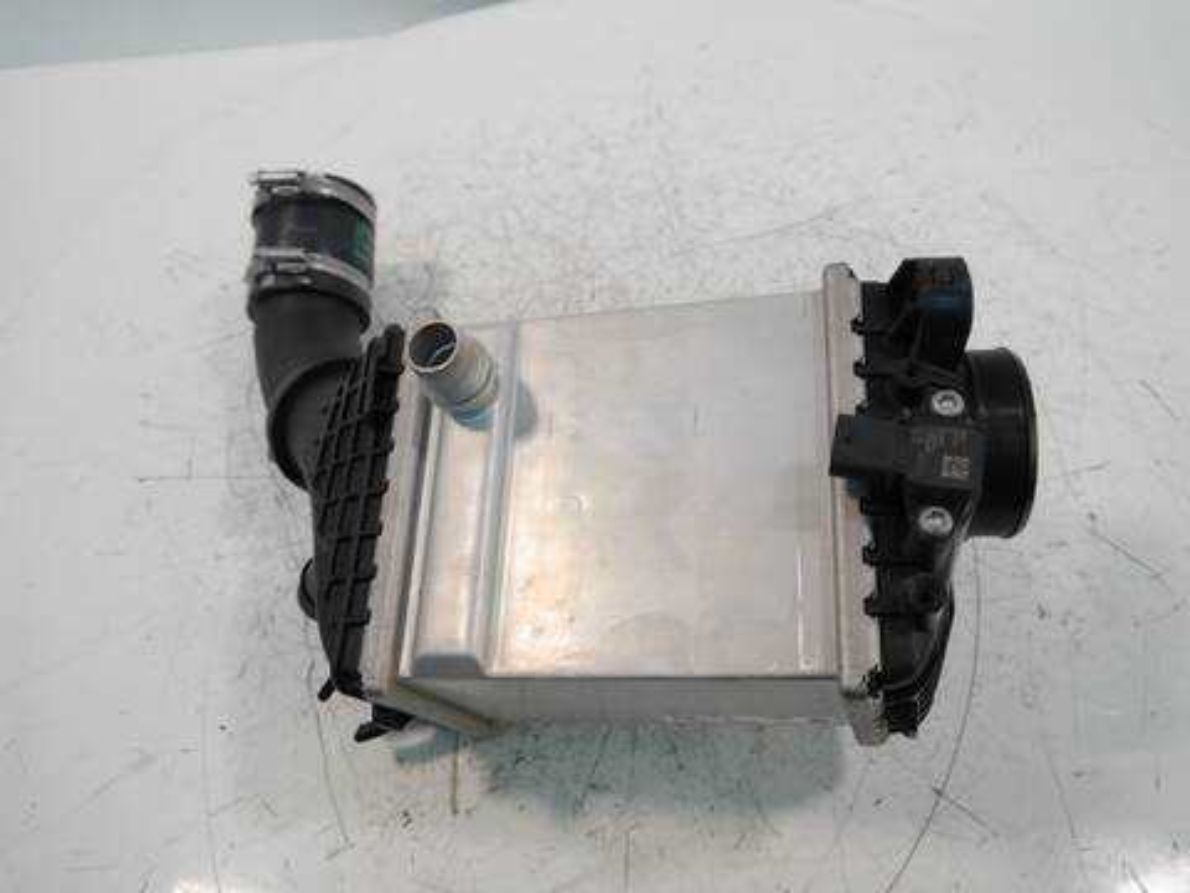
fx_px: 1031
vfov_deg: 46.8
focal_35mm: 30
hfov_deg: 60.0
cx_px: 595
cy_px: 446
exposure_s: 1/60
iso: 320
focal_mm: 15
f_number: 3.5
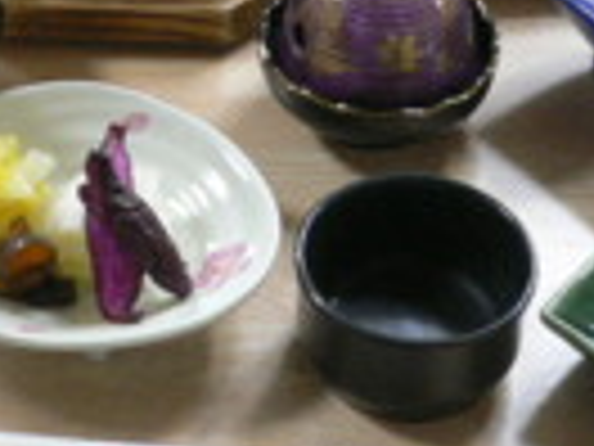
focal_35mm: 106
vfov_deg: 13.5
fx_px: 1819
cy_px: -117
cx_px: 171
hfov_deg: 18.5
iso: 200
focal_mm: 5.8
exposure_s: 1/10
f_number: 2.8
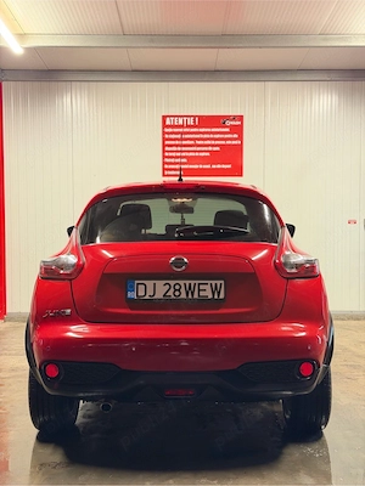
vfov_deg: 39.7
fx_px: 675
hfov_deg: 30.3
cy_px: 243
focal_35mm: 48
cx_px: 182
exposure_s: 1/33
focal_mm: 6.76
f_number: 1.78
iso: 320
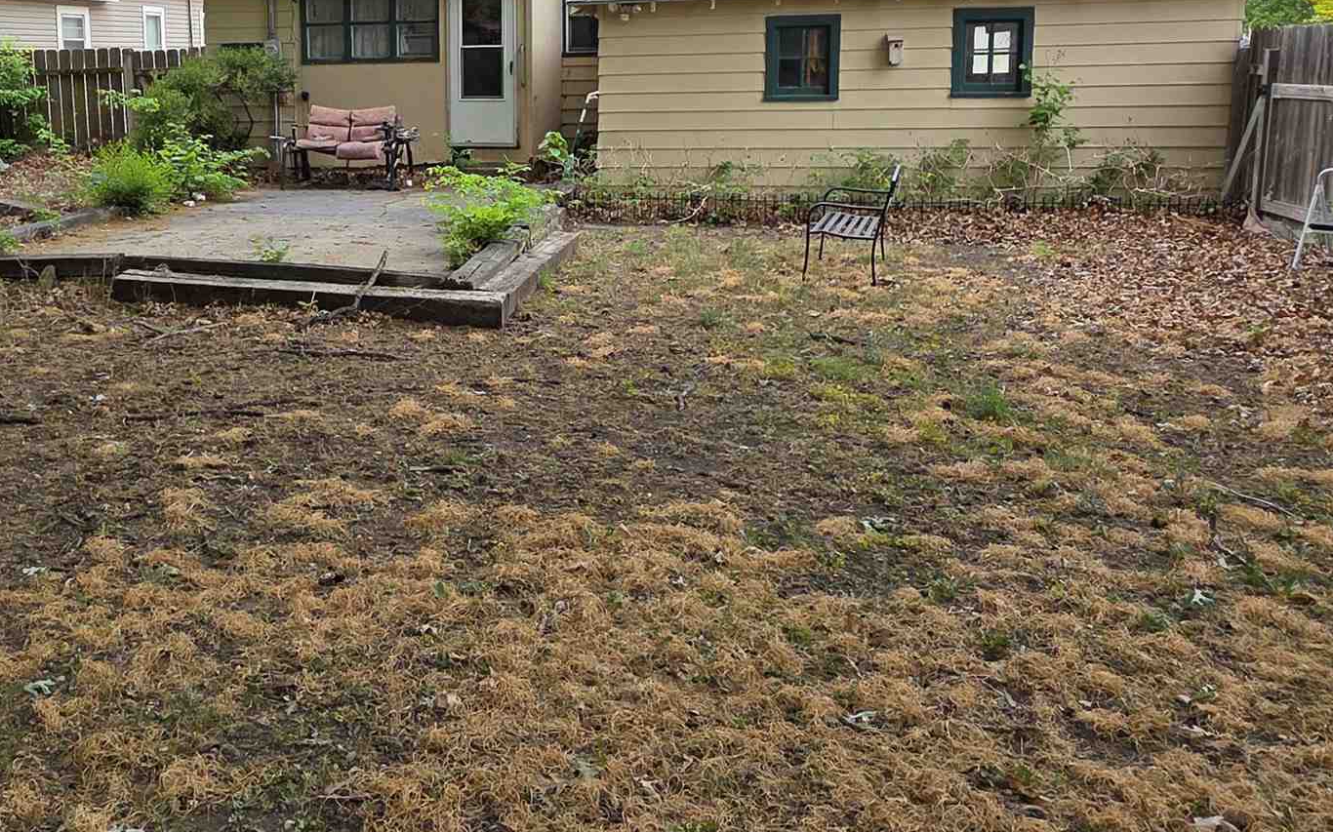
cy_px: 239
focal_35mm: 31
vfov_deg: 39.8
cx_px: 420
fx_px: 1126
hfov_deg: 59.5
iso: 40
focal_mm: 2.2
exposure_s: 1/832
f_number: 1.9
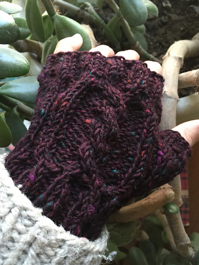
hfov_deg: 45.4
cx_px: 98
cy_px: 131
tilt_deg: -69.7
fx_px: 238
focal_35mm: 31
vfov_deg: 58.4
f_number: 2.2
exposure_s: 1/30
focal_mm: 4.15
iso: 200
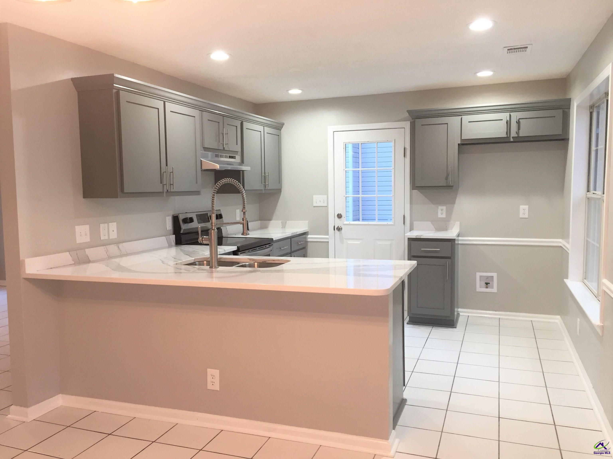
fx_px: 514
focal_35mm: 29
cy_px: 230
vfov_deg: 48.2
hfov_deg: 61.7
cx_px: 306
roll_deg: +0.8
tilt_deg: -5.0
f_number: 2.2
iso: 64
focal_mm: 4.15
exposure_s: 1/30
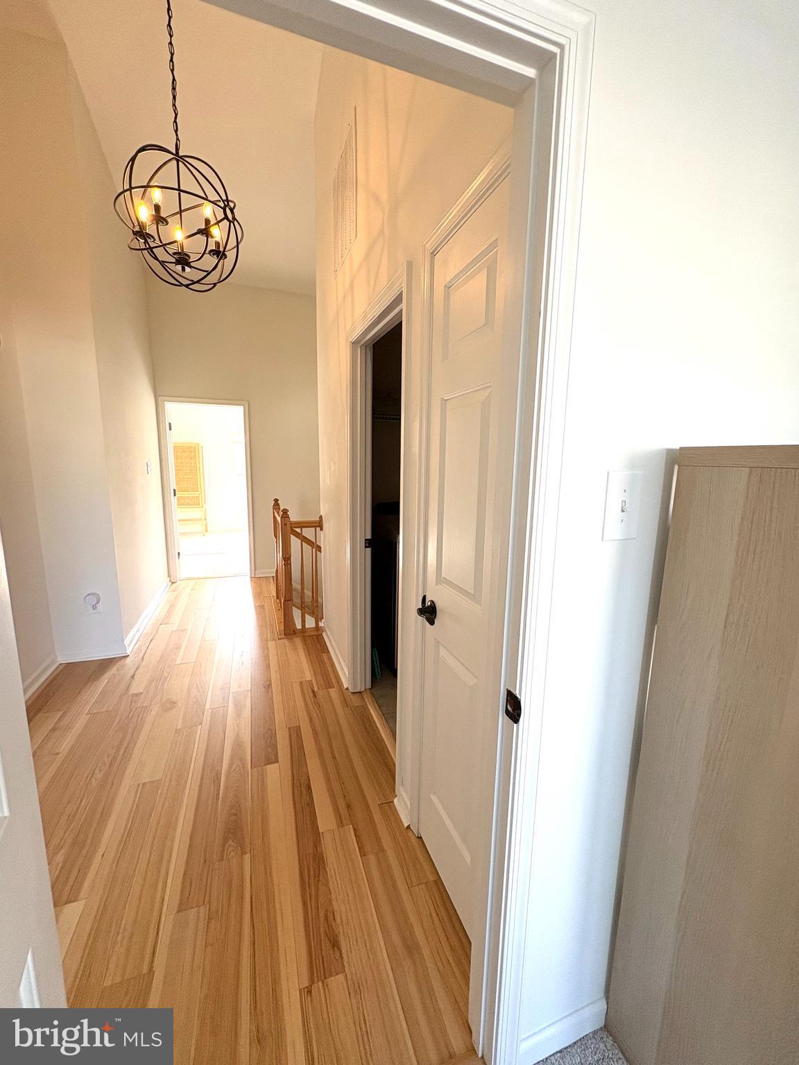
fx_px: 431
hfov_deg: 85.7
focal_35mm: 14
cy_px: 532
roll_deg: -1.2
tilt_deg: -9.0
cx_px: 400
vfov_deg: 102.1
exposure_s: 1/120
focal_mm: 2.22
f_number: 2.2
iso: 160
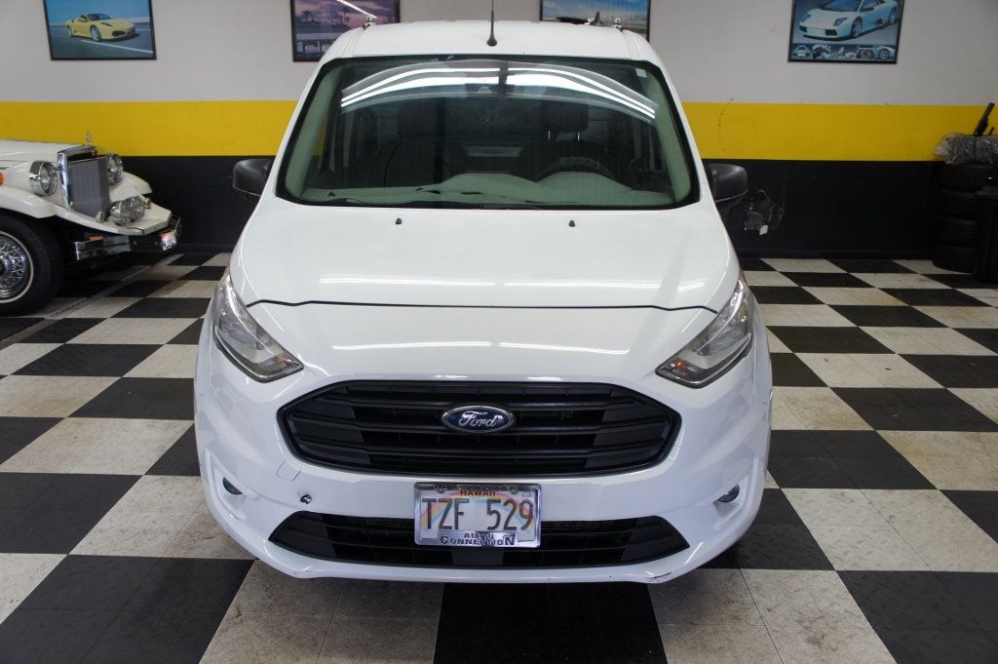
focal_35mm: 30
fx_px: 831
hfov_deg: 62.0
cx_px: 499
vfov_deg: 43.5
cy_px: 332
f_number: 4.5
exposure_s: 1/40
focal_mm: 20
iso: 200
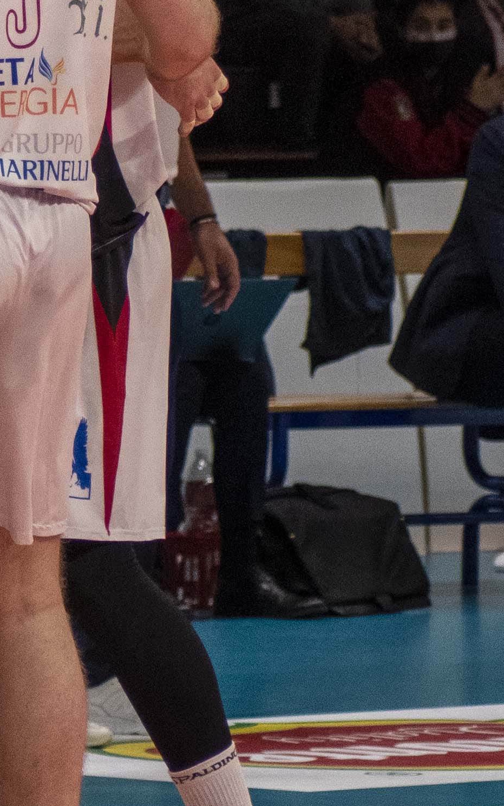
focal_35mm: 560
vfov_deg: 3.7
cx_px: -350
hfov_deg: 2.3
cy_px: -10
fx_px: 12310
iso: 2000
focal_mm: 98
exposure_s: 1/640
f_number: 4
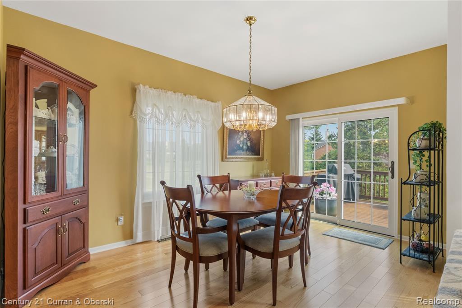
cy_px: 154
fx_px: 231
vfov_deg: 67.3
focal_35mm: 18
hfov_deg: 90.0
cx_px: 231
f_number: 8
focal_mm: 11.7
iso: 800
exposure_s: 1/8
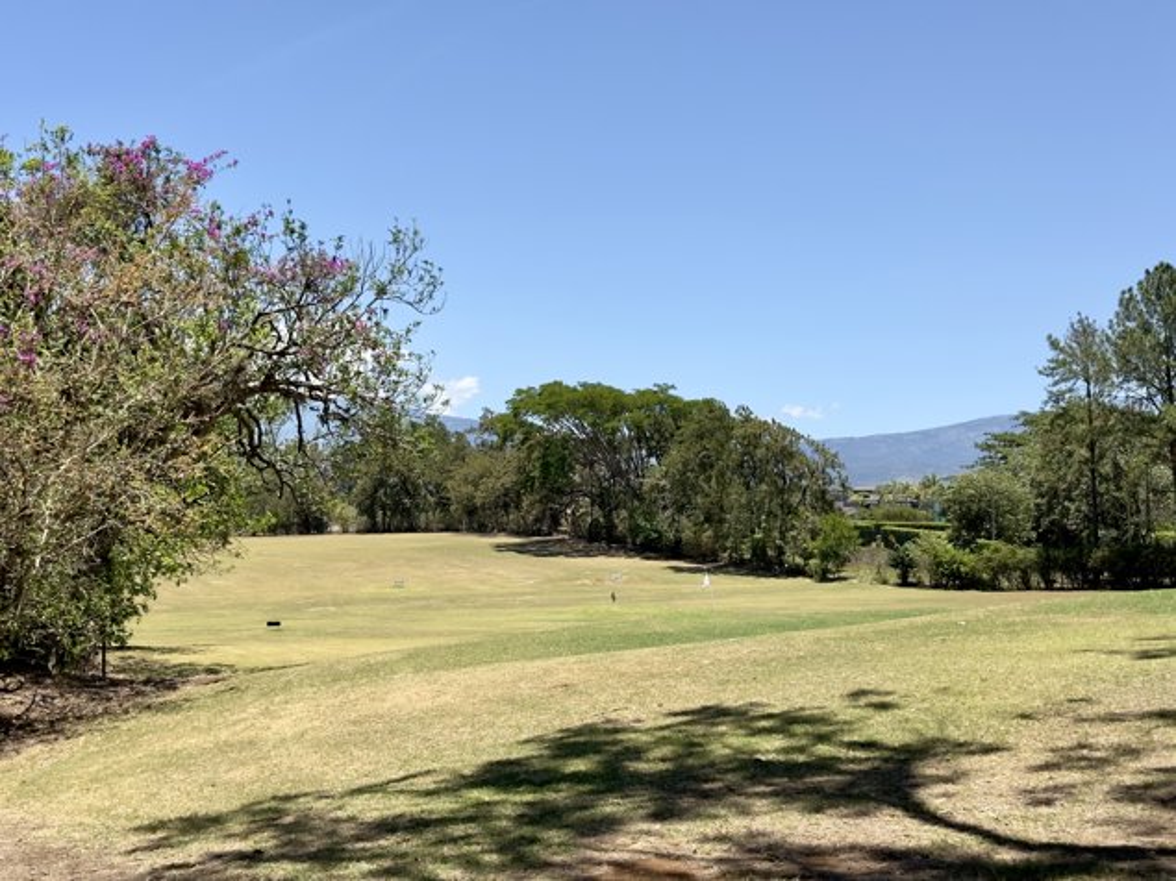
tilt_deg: +2.5
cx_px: 588
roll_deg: -1.2
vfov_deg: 30.3
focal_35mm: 48
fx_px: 1630
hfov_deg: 39.7
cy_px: 440
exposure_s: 1/3597
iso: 64
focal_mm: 6.86
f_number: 1.78
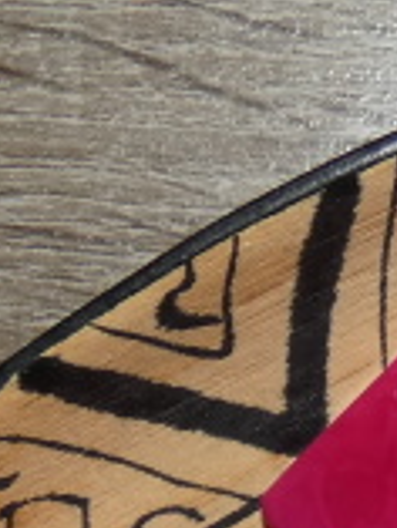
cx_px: 508
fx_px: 1558
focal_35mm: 102
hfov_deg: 14.0
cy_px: 700
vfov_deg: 17.9
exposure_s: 1/60
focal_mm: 3.6
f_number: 2.8
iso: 80
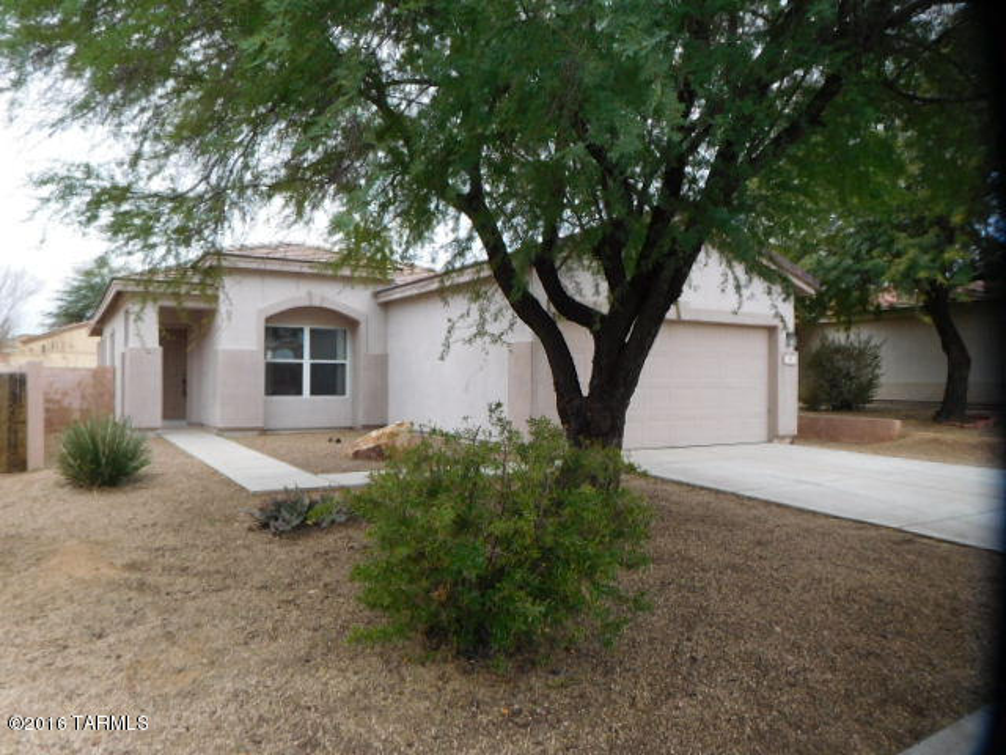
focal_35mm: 25
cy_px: 378
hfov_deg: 69.4
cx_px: 503
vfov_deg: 54.9
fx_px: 727
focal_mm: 4.5
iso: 125
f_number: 3.4
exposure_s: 1/125
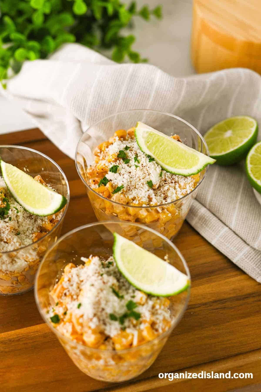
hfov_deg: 27.0
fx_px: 544
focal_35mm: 50
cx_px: 130
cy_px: 196
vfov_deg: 39.6
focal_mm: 50
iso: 160
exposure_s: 1/100
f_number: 4.5
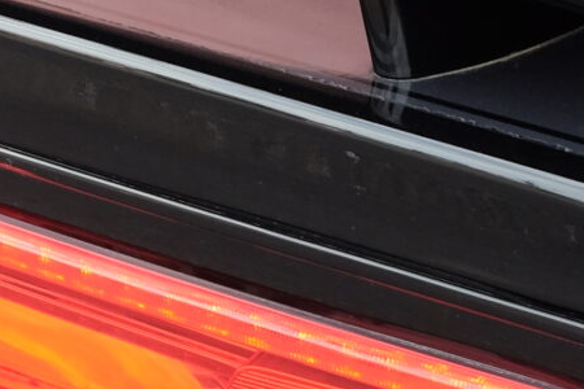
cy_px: 544
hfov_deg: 11.2
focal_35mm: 182
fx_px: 2952
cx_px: 615
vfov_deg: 7.4
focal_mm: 21.4
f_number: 5
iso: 400
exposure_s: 1/150
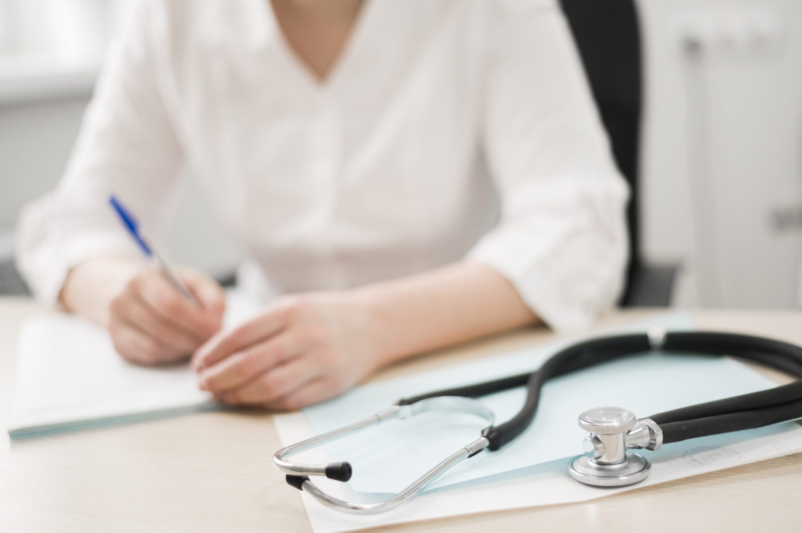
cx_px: 401
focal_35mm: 50
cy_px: 266
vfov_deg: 26.9
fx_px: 1113
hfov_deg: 39.6
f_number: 1.8
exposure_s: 1/160
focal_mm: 50
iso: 100
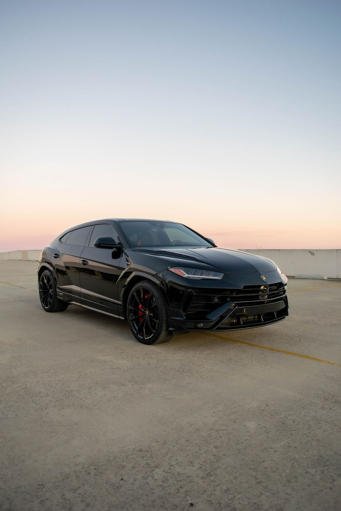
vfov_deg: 67.4
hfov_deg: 47.9
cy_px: 256
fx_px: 384
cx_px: 170
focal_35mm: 27
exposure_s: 1/80
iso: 400
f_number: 4.5
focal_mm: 18
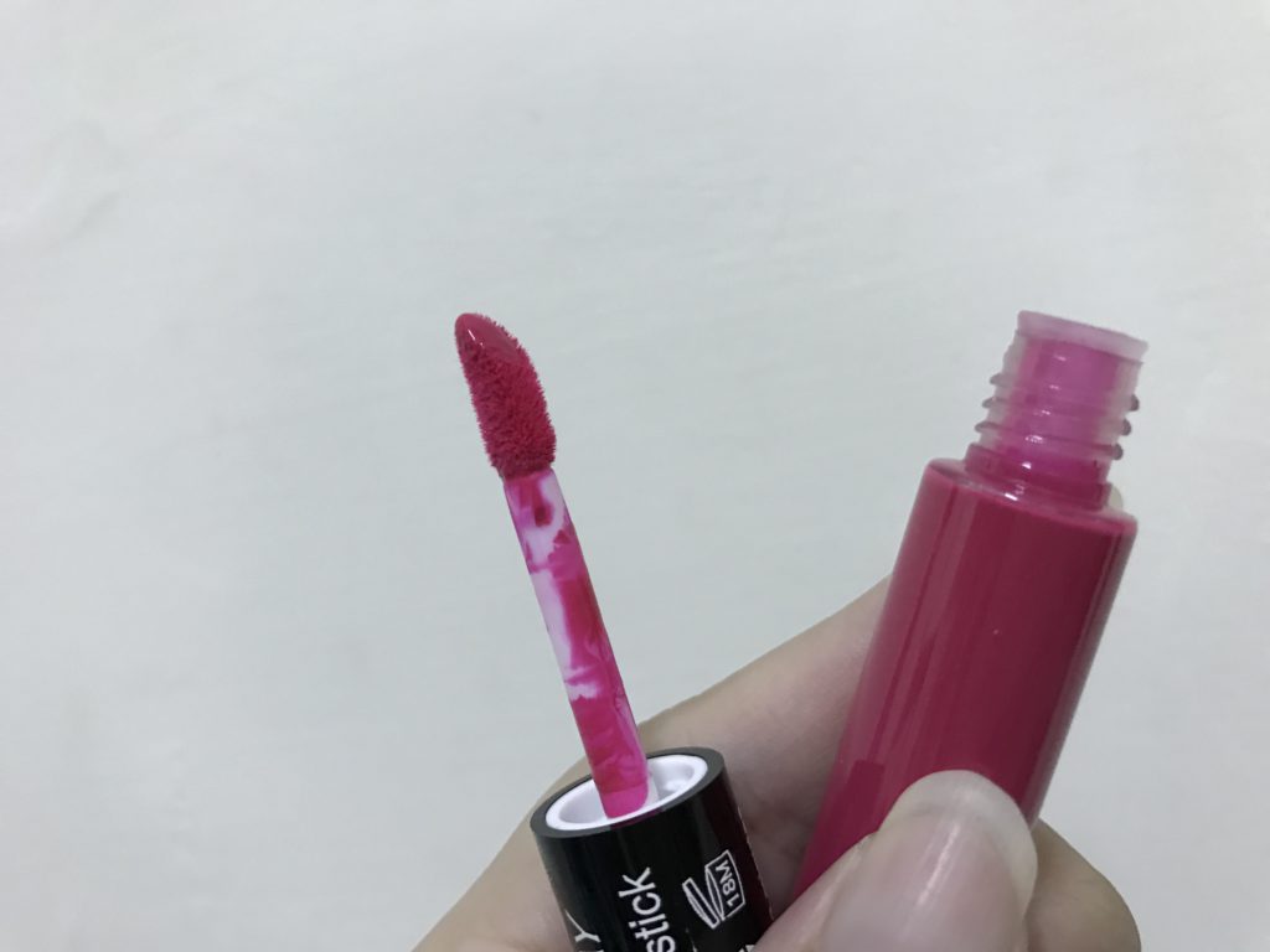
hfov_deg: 63.4
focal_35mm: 28
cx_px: 635
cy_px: 476
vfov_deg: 49.7
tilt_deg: -3.6
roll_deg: +13.7
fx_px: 1027
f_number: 1.8
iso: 50
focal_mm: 3.99
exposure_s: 1/15
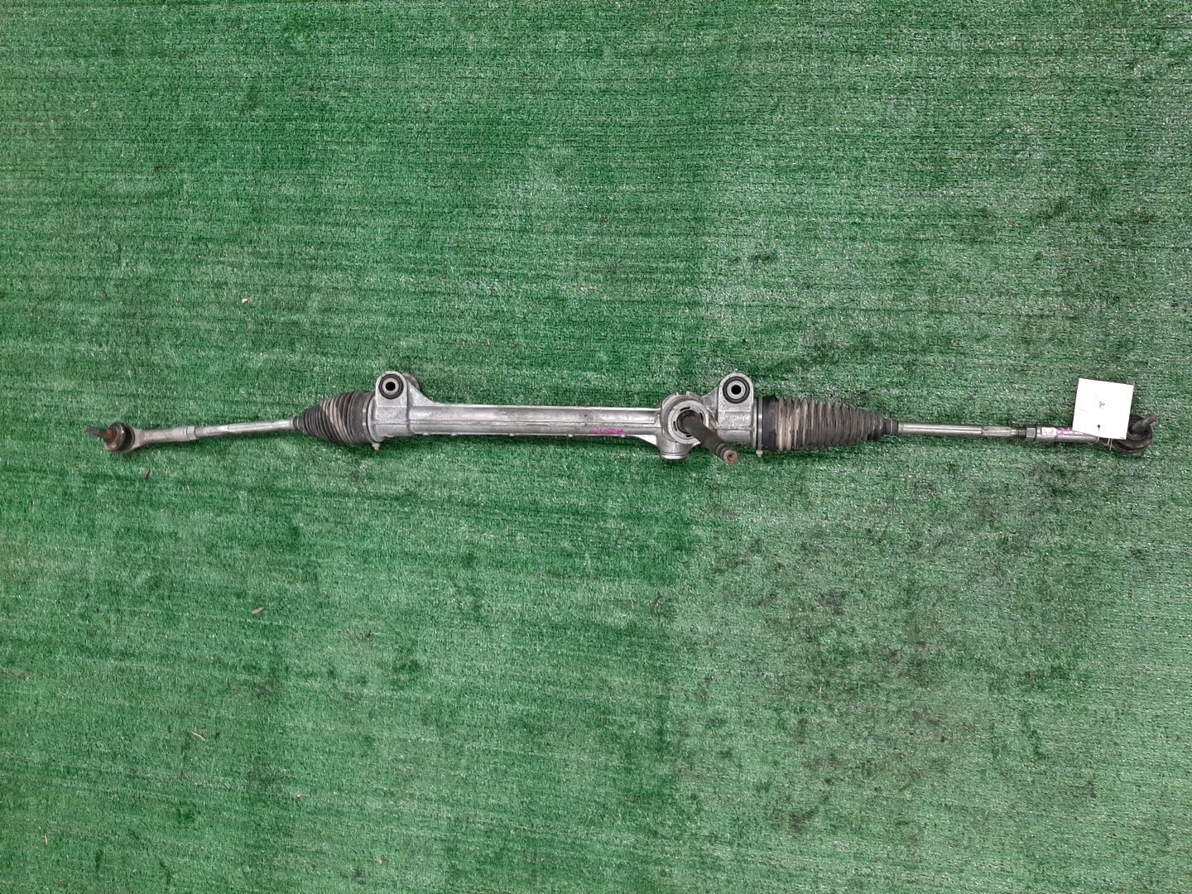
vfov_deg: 53.1
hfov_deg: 67.3
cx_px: 596
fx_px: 895
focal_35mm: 26
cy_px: 447
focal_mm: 3.93
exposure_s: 1/33
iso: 167
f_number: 1.7
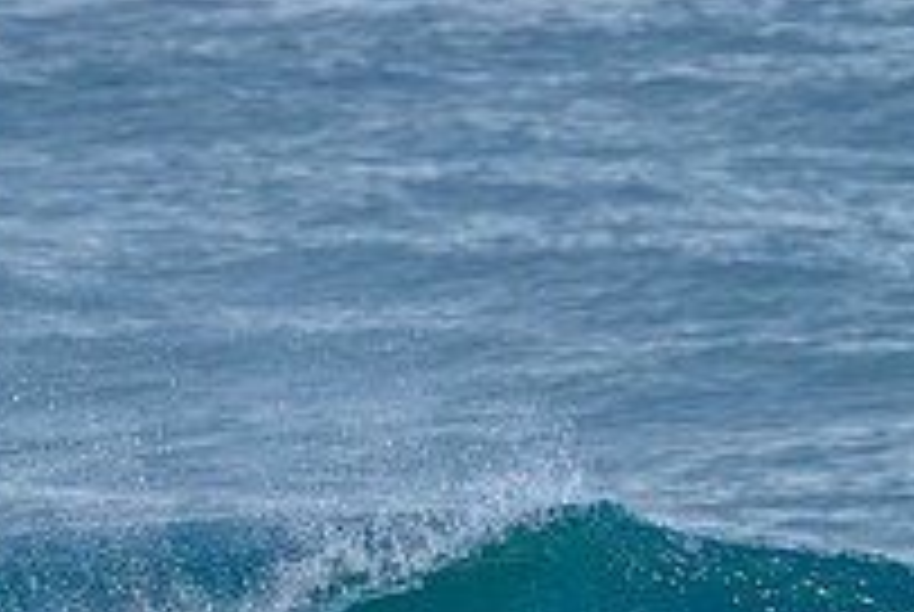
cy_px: 839
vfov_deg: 0.7
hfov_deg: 1.0
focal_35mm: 1999
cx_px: 662
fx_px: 50825
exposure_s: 1/1600
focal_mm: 700
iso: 4500
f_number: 11
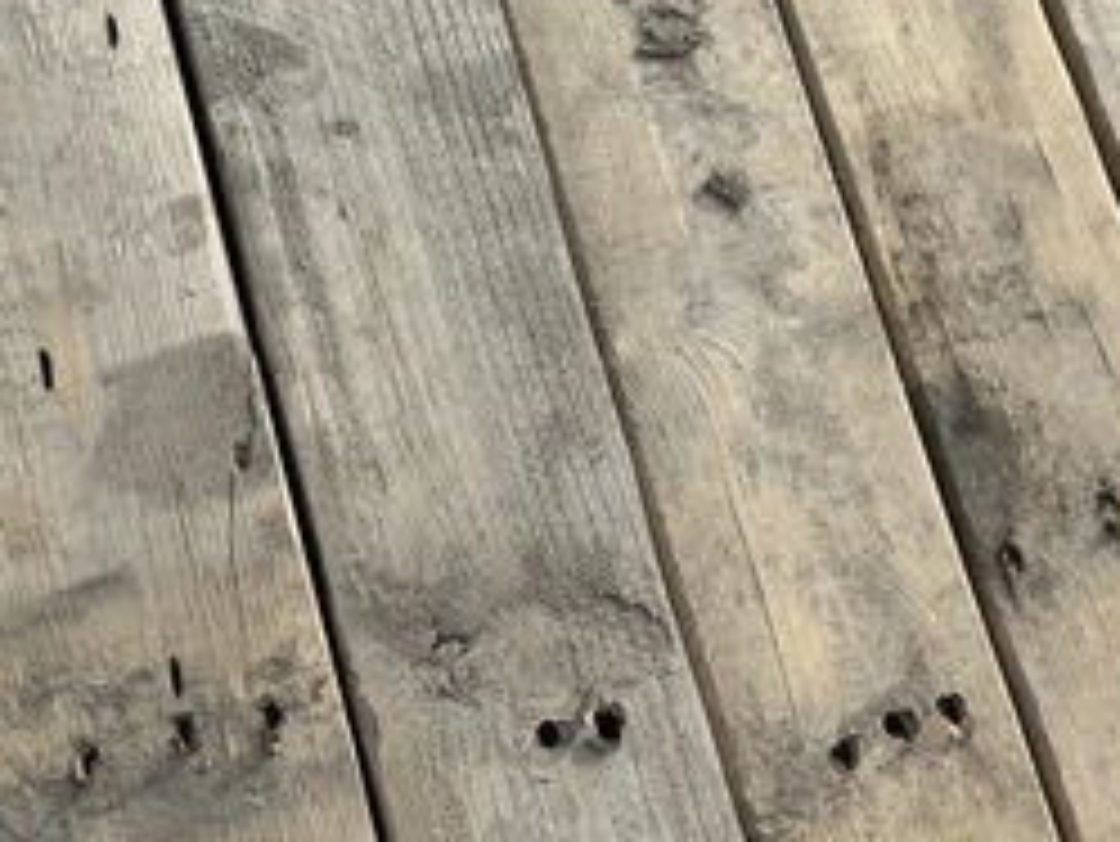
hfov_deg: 41.8
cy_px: 581
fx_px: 1457
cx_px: 432
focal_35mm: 45
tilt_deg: -71.6
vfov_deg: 31.9
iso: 25
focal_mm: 3
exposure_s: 1/691
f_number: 1.8
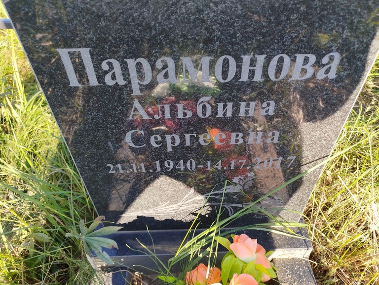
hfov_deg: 69.4
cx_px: 193
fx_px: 274
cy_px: 142
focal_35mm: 25
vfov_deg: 54.9
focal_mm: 5.31
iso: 50
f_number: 1.7
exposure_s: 1/191
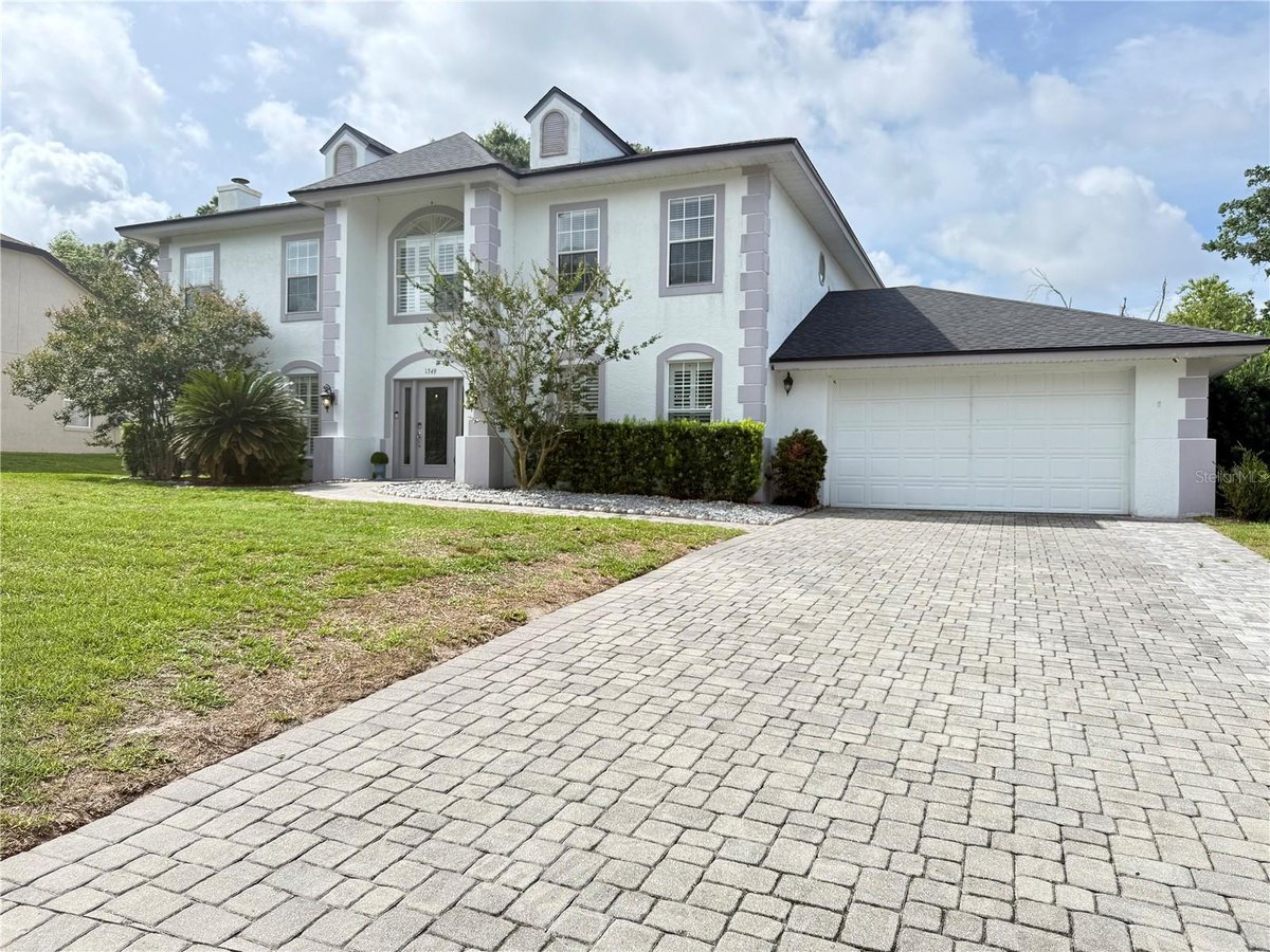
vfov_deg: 56.8
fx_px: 881
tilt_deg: +2.7
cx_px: 635
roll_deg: -0.9
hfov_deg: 71.6
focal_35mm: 24
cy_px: 476
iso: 80
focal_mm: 6.76
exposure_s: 1/2703
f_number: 1.78
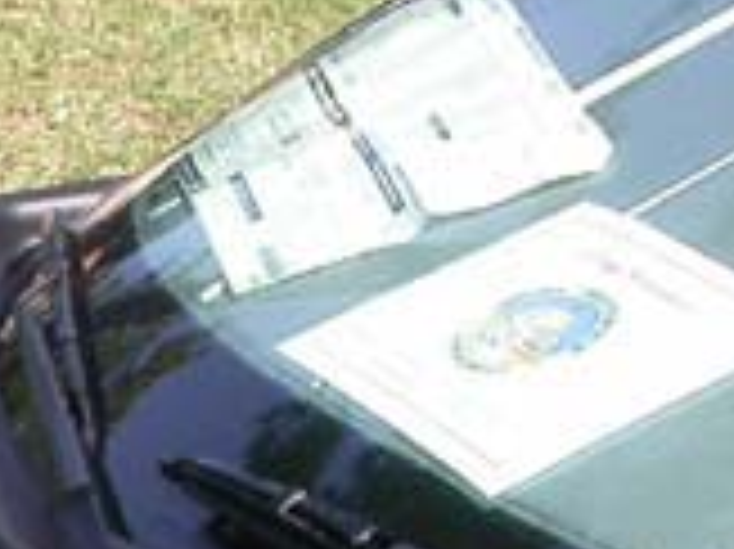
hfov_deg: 10.3
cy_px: 873
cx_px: -306
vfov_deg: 7.8
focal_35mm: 187
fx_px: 3962
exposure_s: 1/213
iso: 100
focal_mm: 7.85
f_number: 6
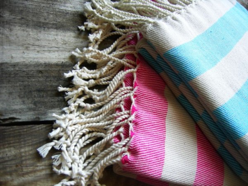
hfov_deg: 51.4
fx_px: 258
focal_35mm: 36
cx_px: 124
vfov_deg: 39.7
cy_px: 93
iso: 64
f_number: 2.7
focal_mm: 7.5
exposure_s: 1/22.7
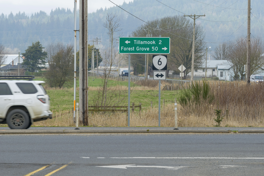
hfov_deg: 10.3
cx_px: 132
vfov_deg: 6.9
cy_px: 88
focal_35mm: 200
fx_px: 1467
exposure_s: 1/400
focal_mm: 200
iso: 800
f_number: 9
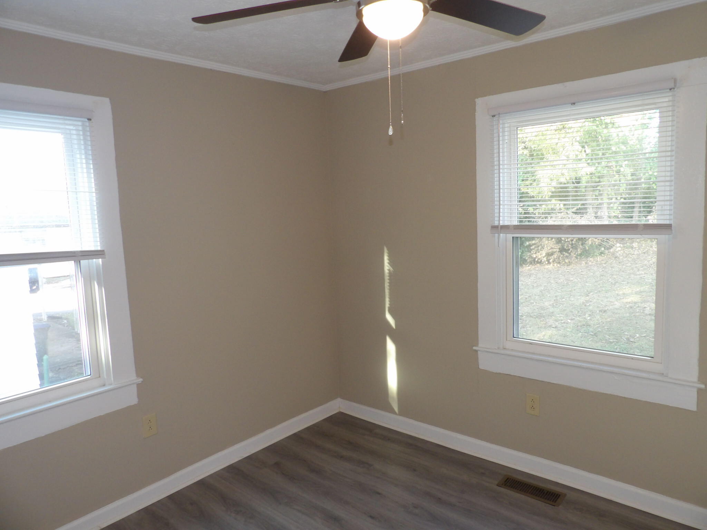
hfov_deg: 71.6
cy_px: 265
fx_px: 490
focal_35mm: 24
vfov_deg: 56.8
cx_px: 354
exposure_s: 1/28
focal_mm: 4.3
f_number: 3.2
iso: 200
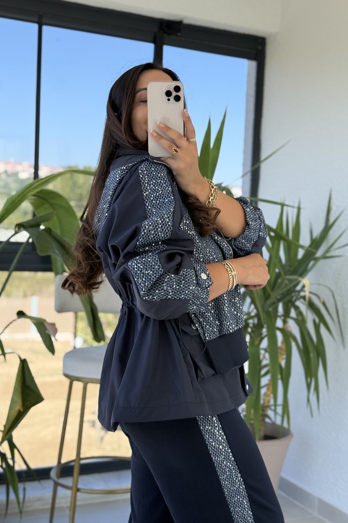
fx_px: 739
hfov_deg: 26.5
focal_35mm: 51
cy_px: 259
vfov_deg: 38.9
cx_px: 197
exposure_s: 1/828
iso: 100
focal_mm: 6.76
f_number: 1.78
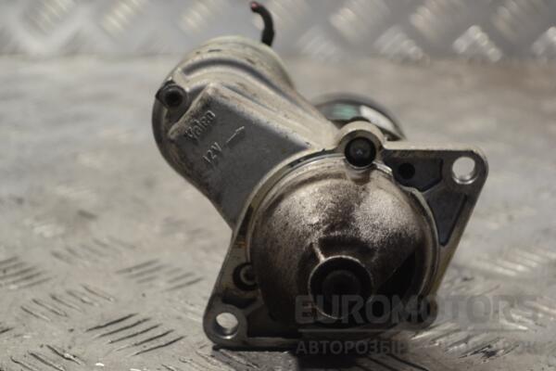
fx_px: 1274
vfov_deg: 16.6
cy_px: 186
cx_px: 278
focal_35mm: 82
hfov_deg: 24.6
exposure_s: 1/30
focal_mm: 55
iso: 200
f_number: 5.6
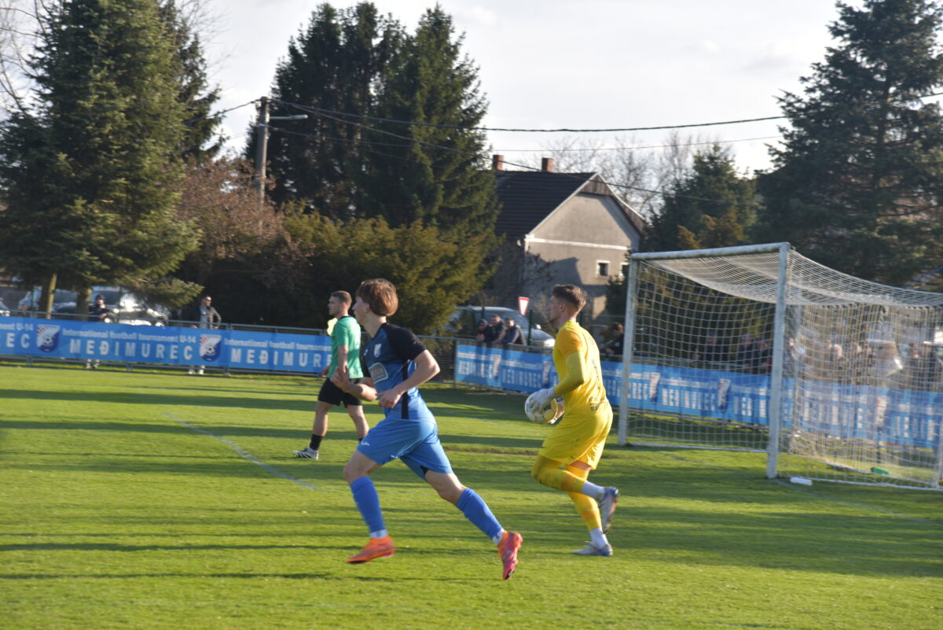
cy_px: 315
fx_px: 3144
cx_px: 472
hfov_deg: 17.1
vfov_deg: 11.4
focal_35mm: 120
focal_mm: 120
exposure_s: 1/200
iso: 100
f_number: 6.3
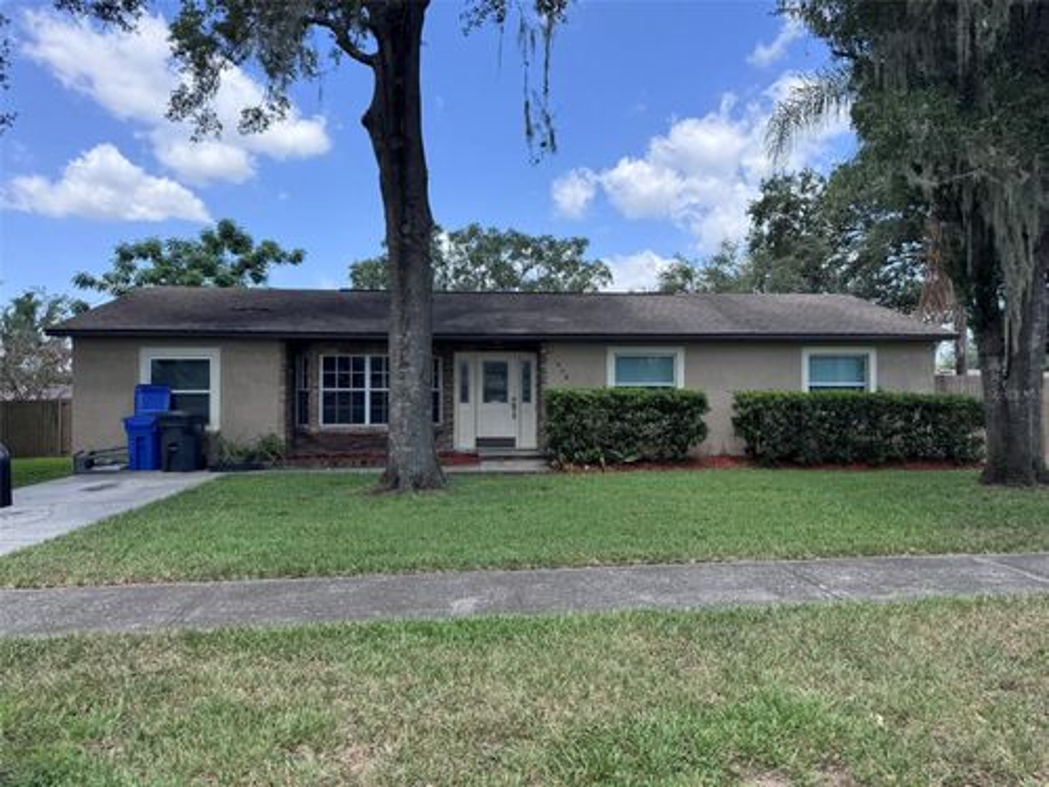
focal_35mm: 24
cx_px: 524
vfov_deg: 56.8
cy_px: 394
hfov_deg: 71.6
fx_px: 727
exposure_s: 1/1869
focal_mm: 6.76
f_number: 1.78
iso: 80
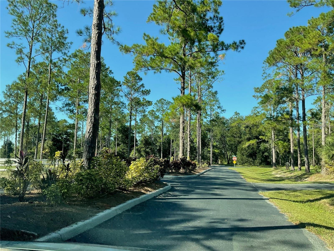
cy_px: 126
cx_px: 167
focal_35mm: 29
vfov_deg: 48.2
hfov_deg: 61.7
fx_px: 280
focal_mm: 3
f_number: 1.8
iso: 16
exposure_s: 1/635
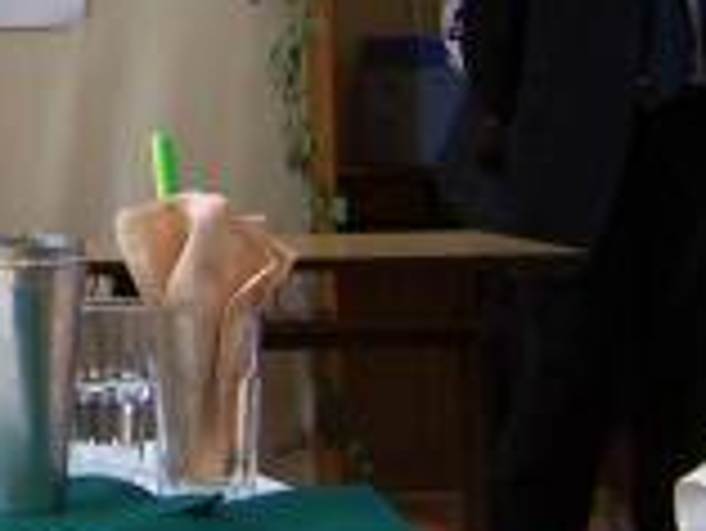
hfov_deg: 12.6
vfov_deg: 9.9
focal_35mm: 145
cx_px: -508
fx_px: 2960
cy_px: -266
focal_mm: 6.3
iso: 80
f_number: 2.8
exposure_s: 1/60
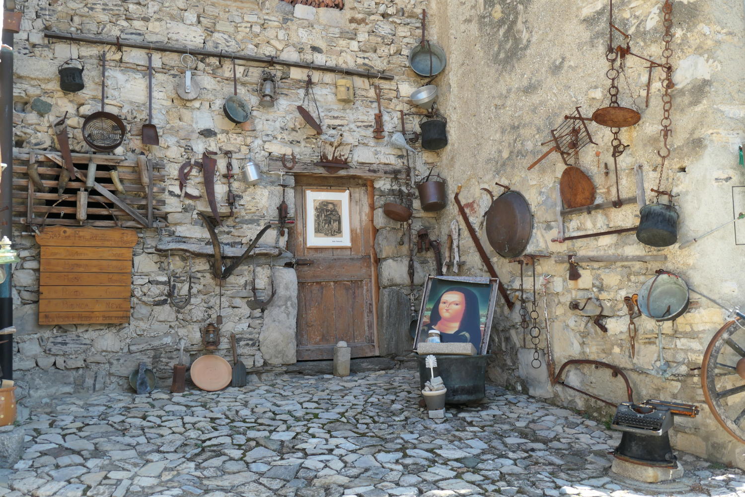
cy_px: 248
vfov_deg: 37.9
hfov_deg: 54.4
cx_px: 372
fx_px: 724
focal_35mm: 35
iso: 200
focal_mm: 12.8
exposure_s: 1/200
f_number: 3.7
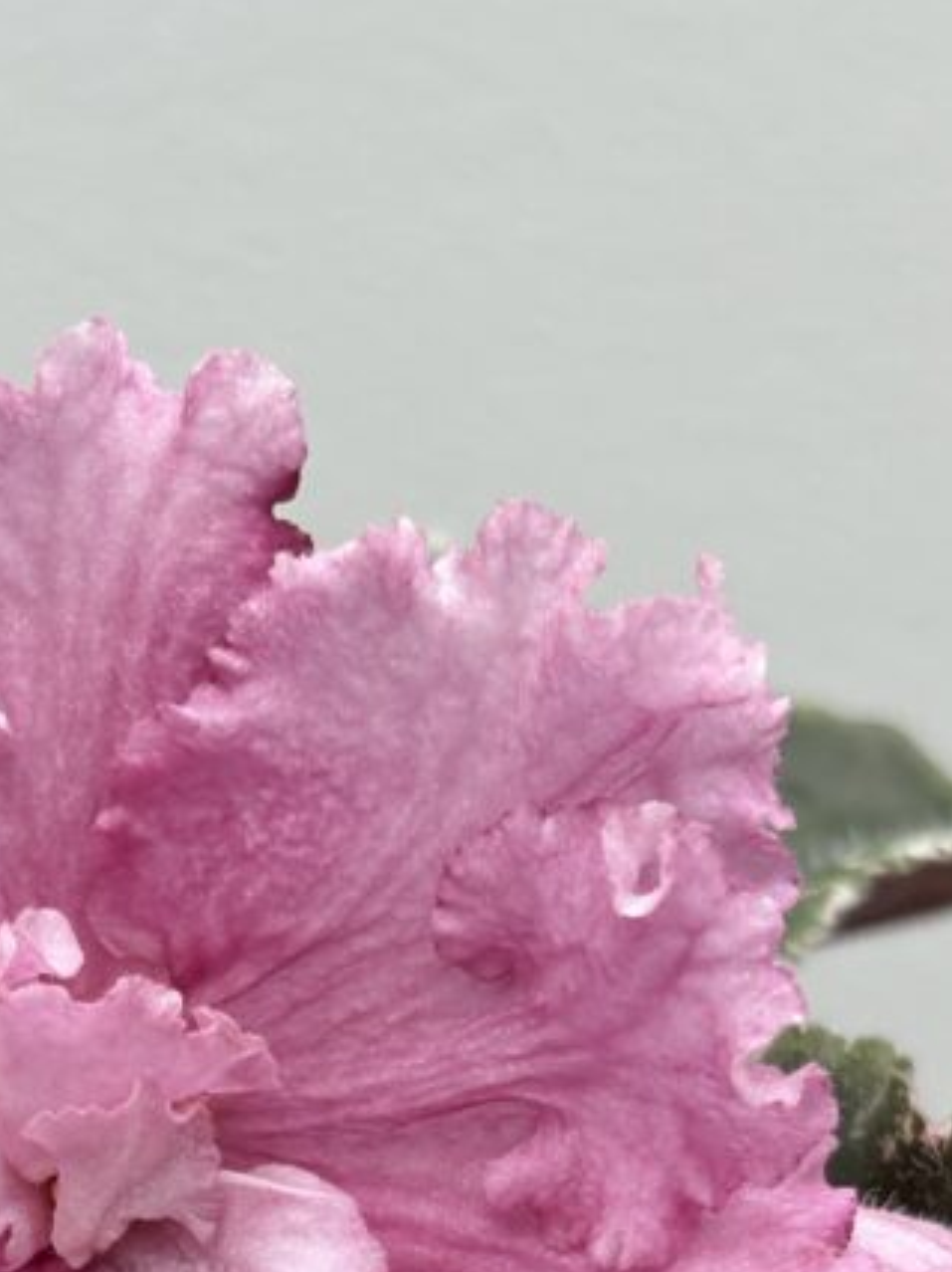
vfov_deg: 15.4
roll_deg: -1.0
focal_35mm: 125
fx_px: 4588
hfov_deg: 11.7
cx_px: -15
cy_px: 1350
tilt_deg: -32.9
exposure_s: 1/173
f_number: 1.6
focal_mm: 5.96
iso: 32
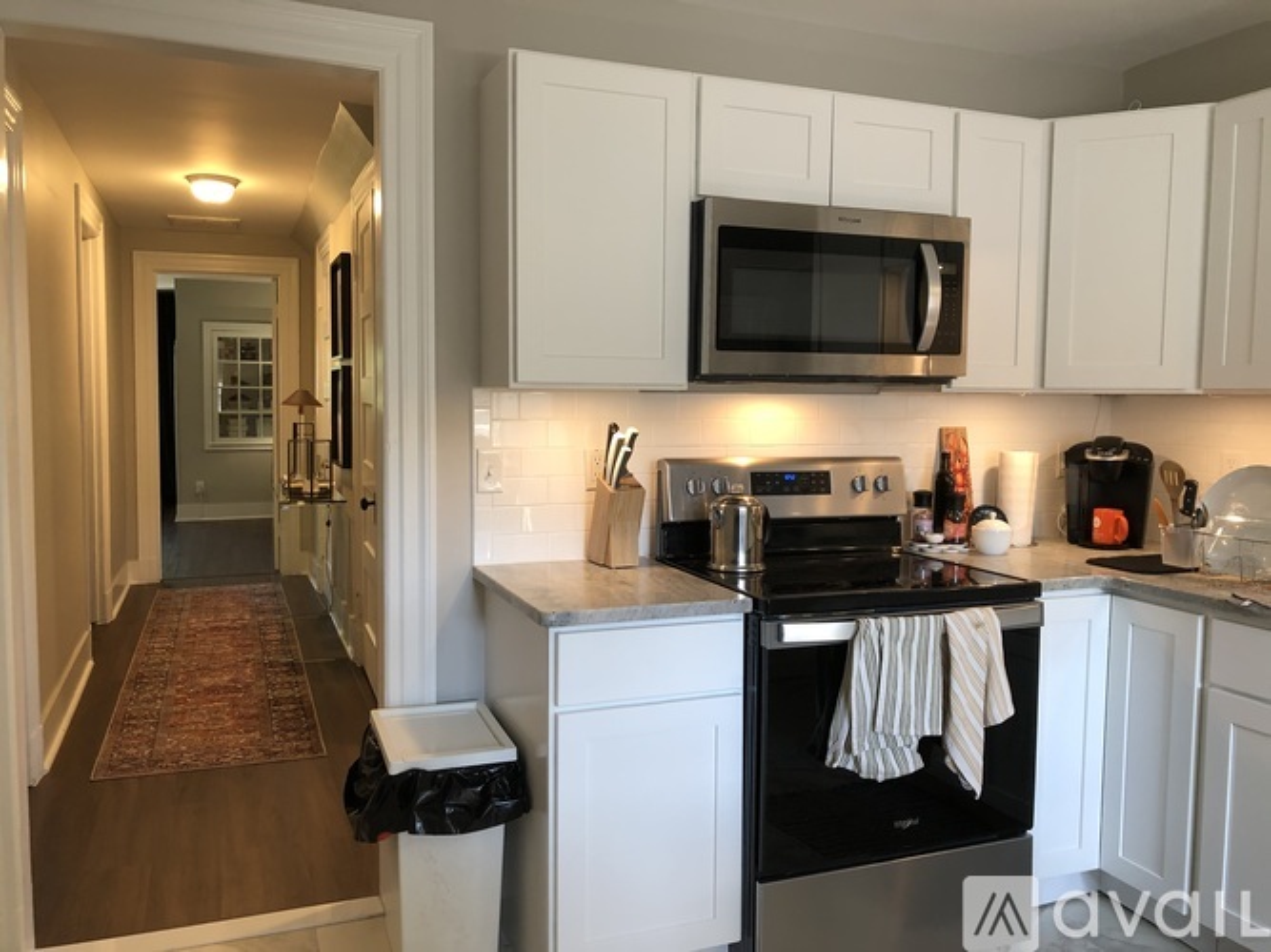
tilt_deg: -4.4
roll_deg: -0.3
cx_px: 636
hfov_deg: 63.5
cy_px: 476
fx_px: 1028
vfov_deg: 49.7
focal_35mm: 28
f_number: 1.8
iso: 40
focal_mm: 4
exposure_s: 1/20
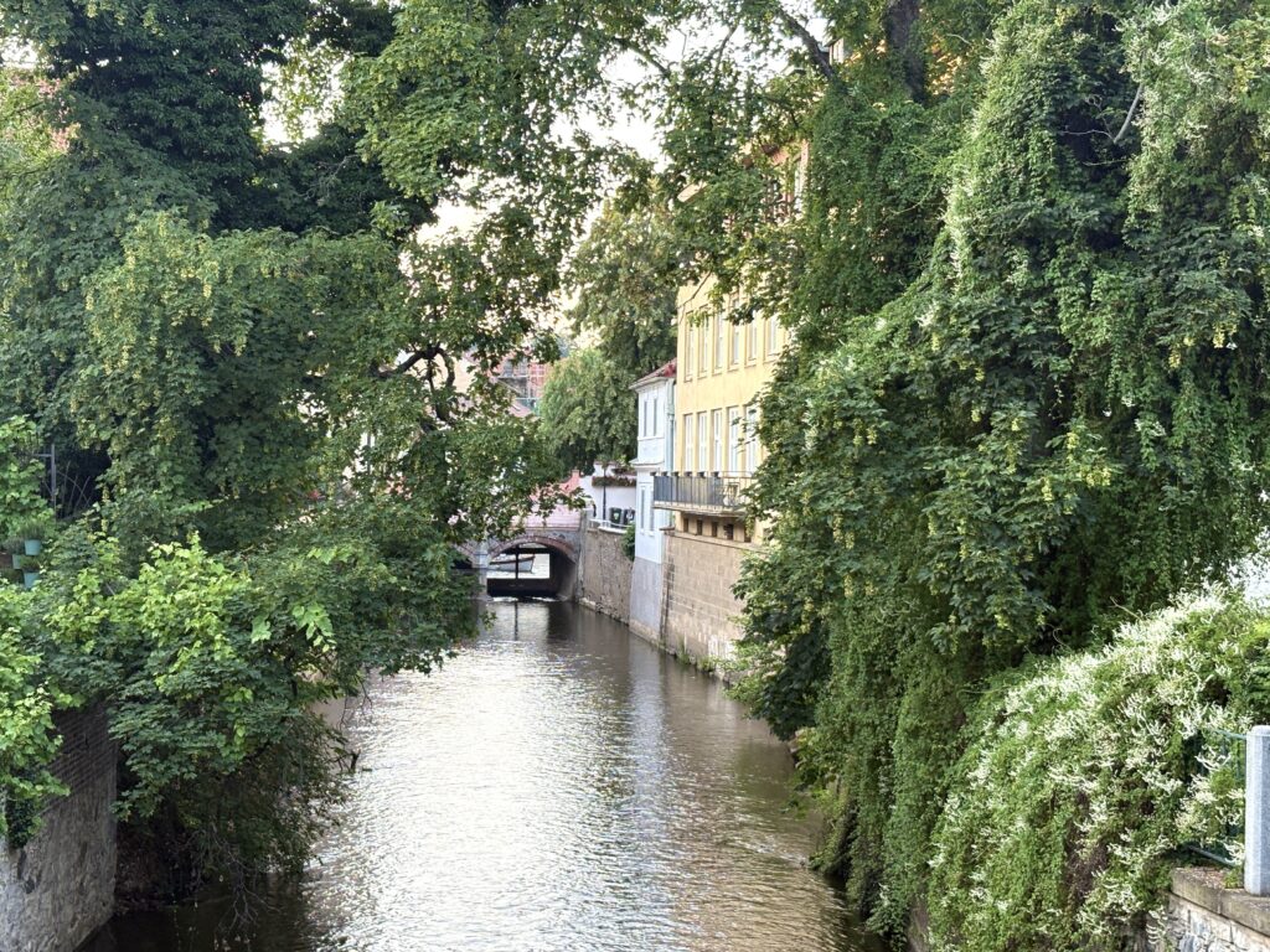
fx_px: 1908
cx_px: 635
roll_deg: -0.1
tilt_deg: -0.2
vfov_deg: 28.0
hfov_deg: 36.8
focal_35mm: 52
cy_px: 476
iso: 50
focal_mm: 5.96
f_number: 1.6
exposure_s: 1/97
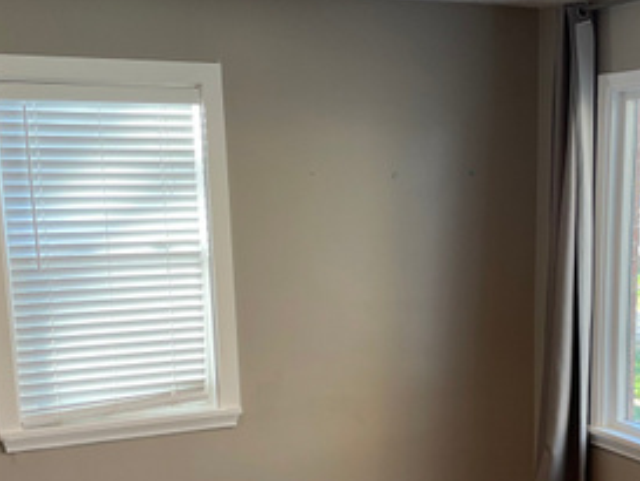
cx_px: 457
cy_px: 422
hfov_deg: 31.3
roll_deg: +0.0
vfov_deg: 23.5
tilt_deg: -13.1
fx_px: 1128
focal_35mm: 61
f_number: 1.6
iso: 80
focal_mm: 4.2
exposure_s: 1/120
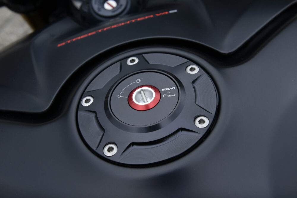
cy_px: 99
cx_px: 148
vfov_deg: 28.1
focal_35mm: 48
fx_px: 396
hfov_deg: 41.1
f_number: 8
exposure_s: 1/250
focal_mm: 48
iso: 400
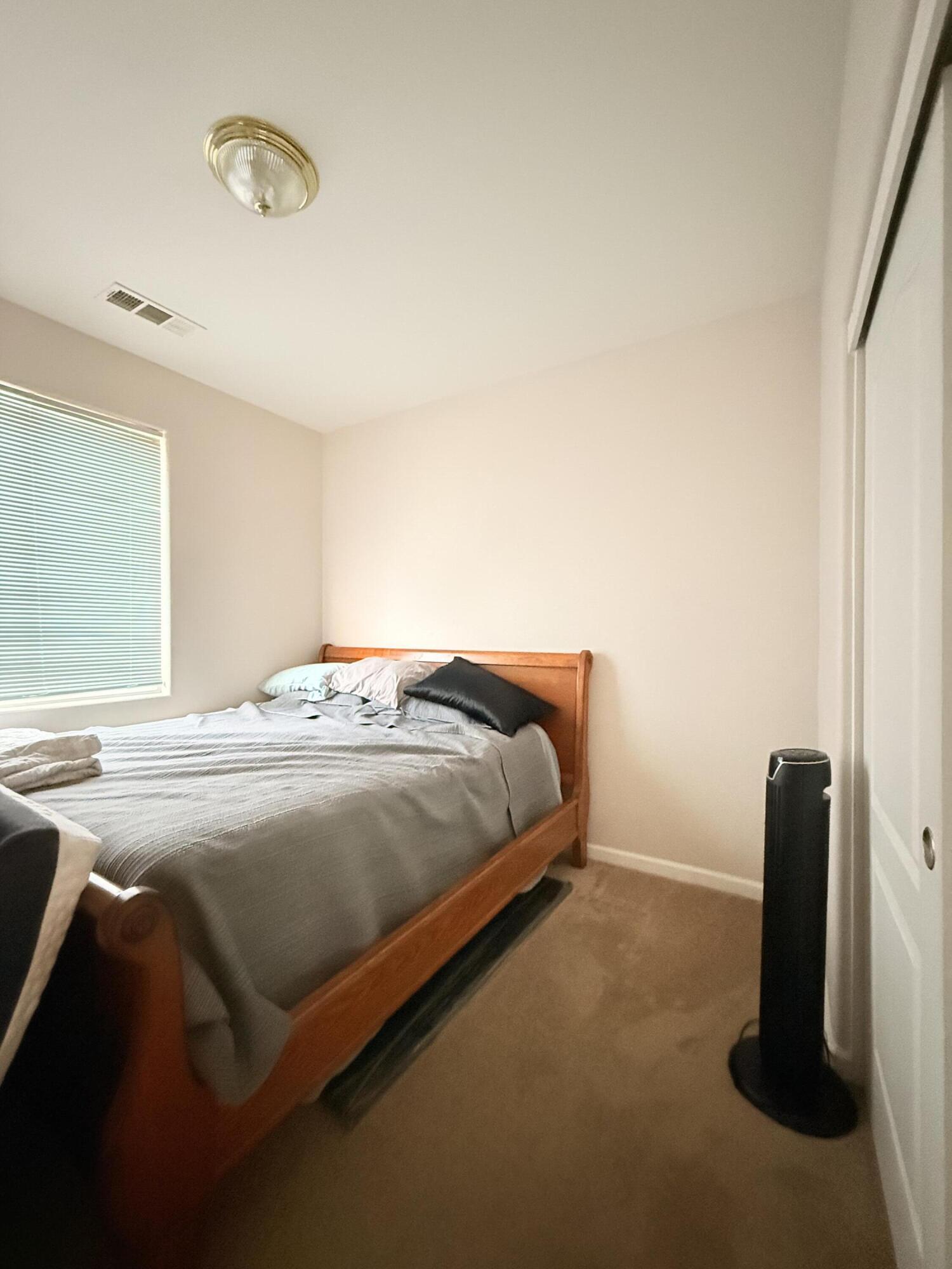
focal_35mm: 14
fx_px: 513
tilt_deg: +0.6
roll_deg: +0.1
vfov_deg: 102.1
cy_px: 634
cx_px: 476
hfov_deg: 85.7
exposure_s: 1/40
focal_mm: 2.22
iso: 1250
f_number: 2.2
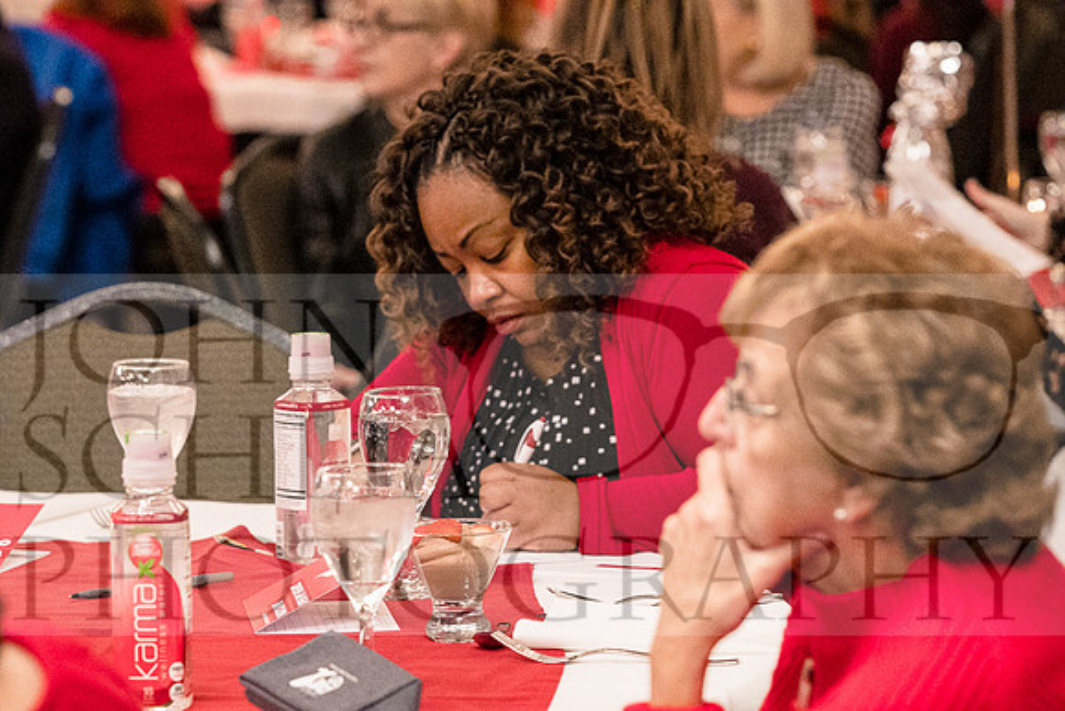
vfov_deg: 8.0
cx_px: 532
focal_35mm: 171
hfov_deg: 12.0
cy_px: 356
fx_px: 5060
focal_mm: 114
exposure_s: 1/80
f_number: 4
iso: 6400
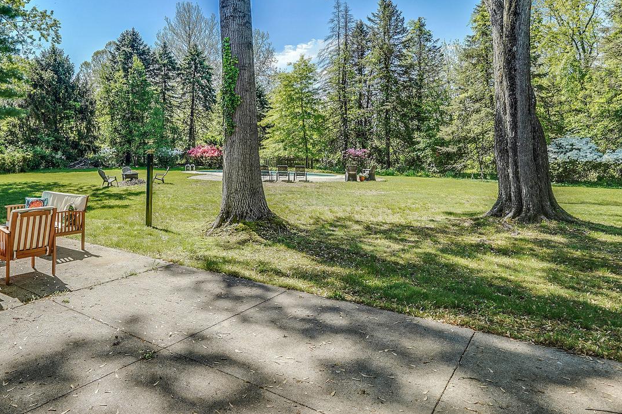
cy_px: 153
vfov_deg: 54.4
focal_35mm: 23
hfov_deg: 75.3
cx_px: 250
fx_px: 397
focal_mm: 12
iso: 100
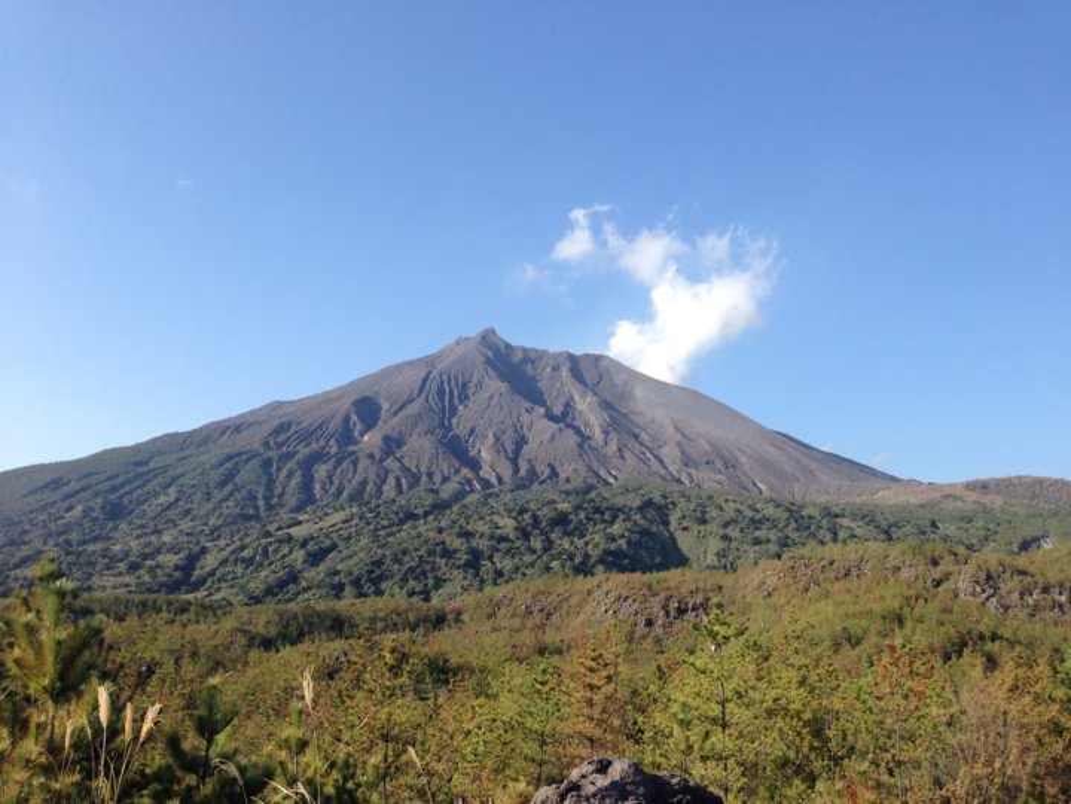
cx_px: 536
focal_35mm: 33
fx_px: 1021
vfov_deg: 42.9
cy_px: 402
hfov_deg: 55.4
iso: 50
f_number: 2.4
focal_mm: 4.12
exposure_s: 1/1178
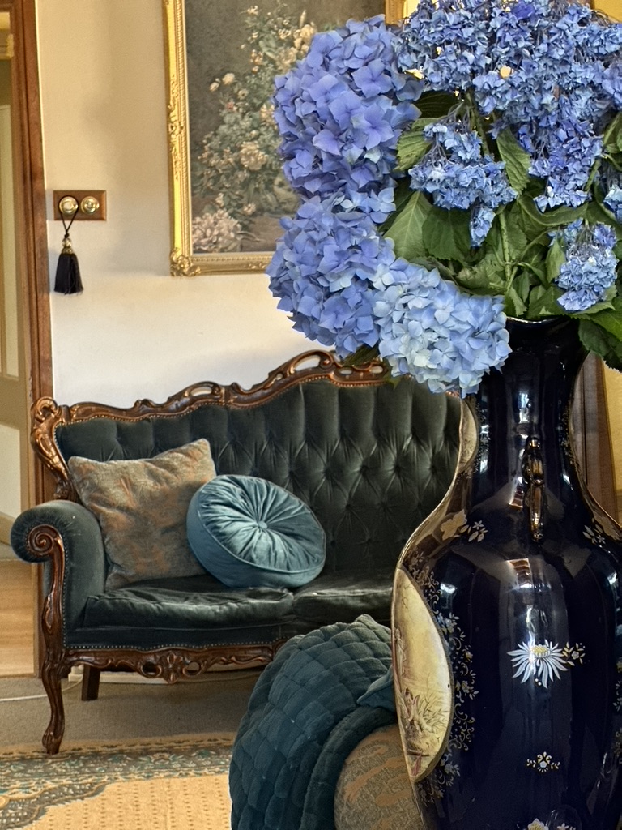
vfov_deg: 25.3
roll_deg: +0.3
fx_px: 1845
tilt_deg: -5.7
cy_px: 415
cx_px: 311
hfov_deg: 19.1
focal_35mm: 77
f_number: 2.8
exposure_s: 1/15
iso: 800
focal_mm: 9
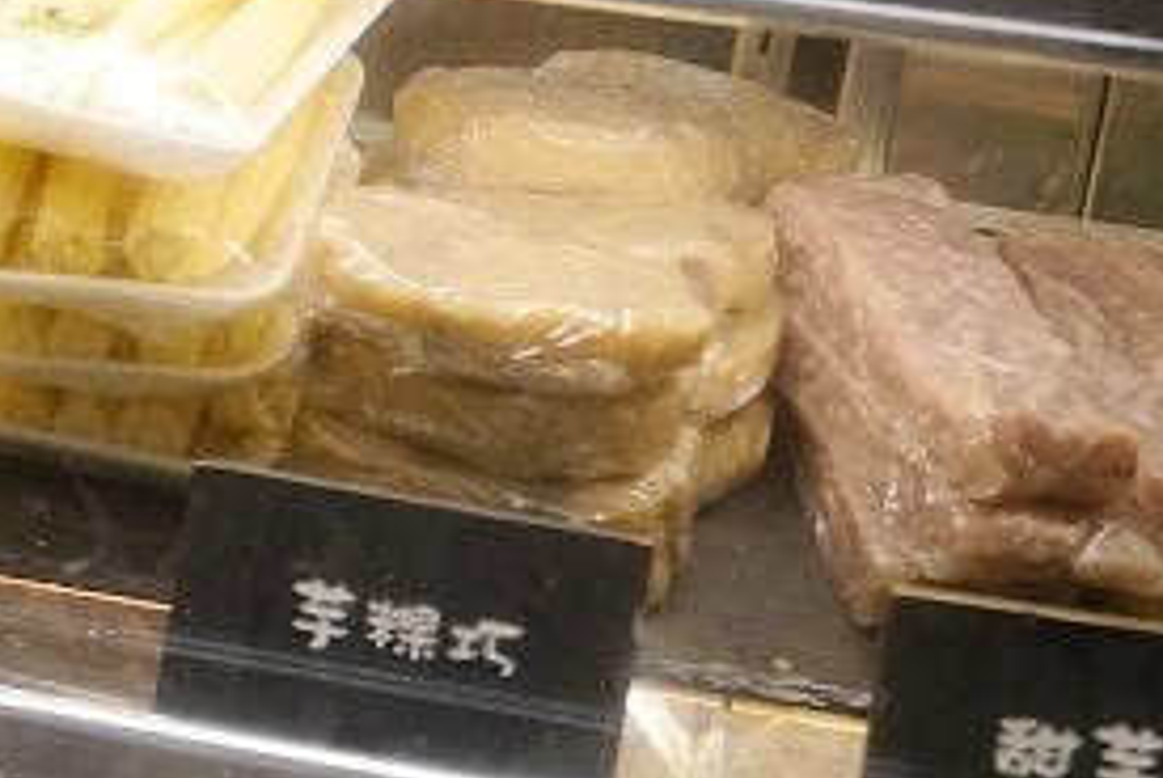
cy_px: 4
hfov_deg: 14.6
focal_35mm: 122
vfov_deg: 11.2
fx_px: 3945
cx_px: -960
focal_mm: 28
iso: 640
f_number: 4
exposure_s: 1/160
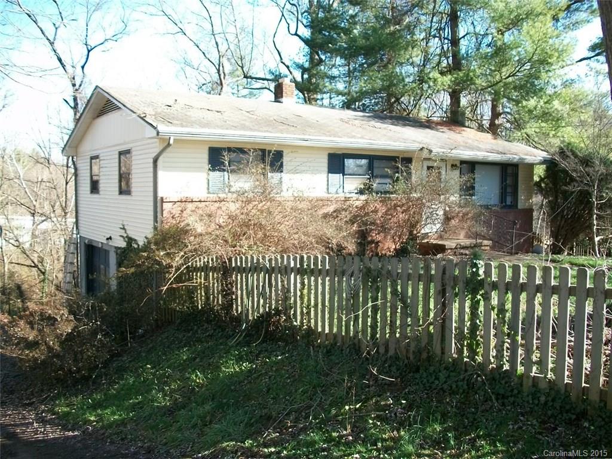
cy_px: 230
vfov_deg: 44.2
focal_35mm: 32
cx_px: 306
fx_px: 566
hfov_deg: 56.8
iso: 80
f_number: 2.9
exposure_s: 1/200
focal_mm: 5.7
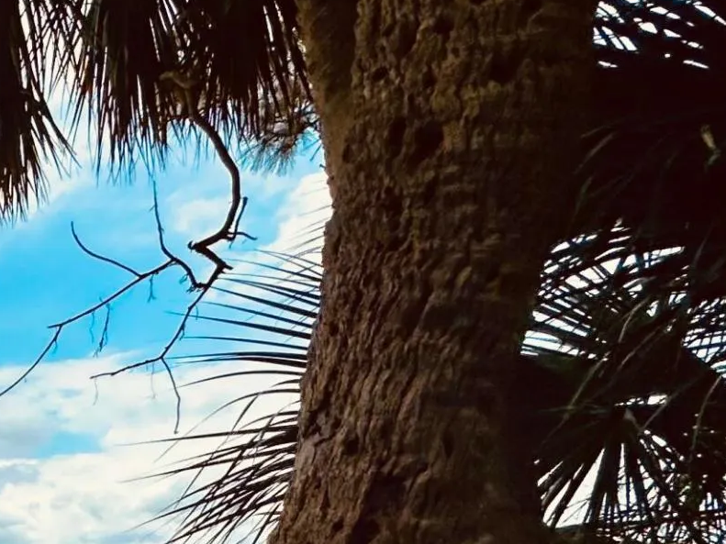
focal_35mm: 51
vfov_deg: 23.7
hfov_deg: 23.0
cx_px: -539
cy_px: 779
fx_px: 1069
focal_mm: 2.22
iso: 50
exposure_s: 1/2564
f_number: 2.2
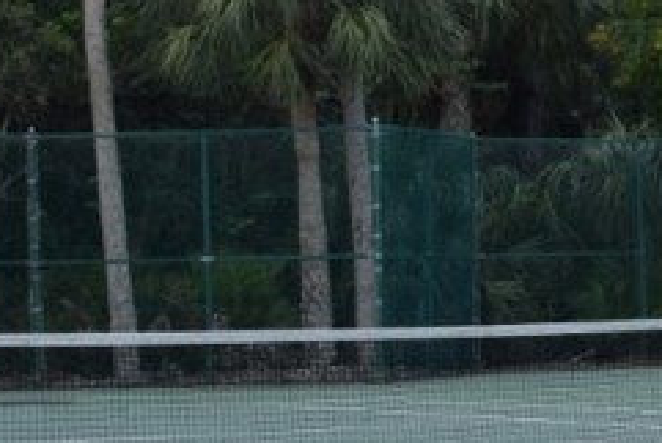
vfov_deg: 8.8
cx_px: 618
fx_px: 2856
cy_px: 421
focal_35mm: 155
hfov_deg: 13.1
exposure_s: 1/250
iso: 320
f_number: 8
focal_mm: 23
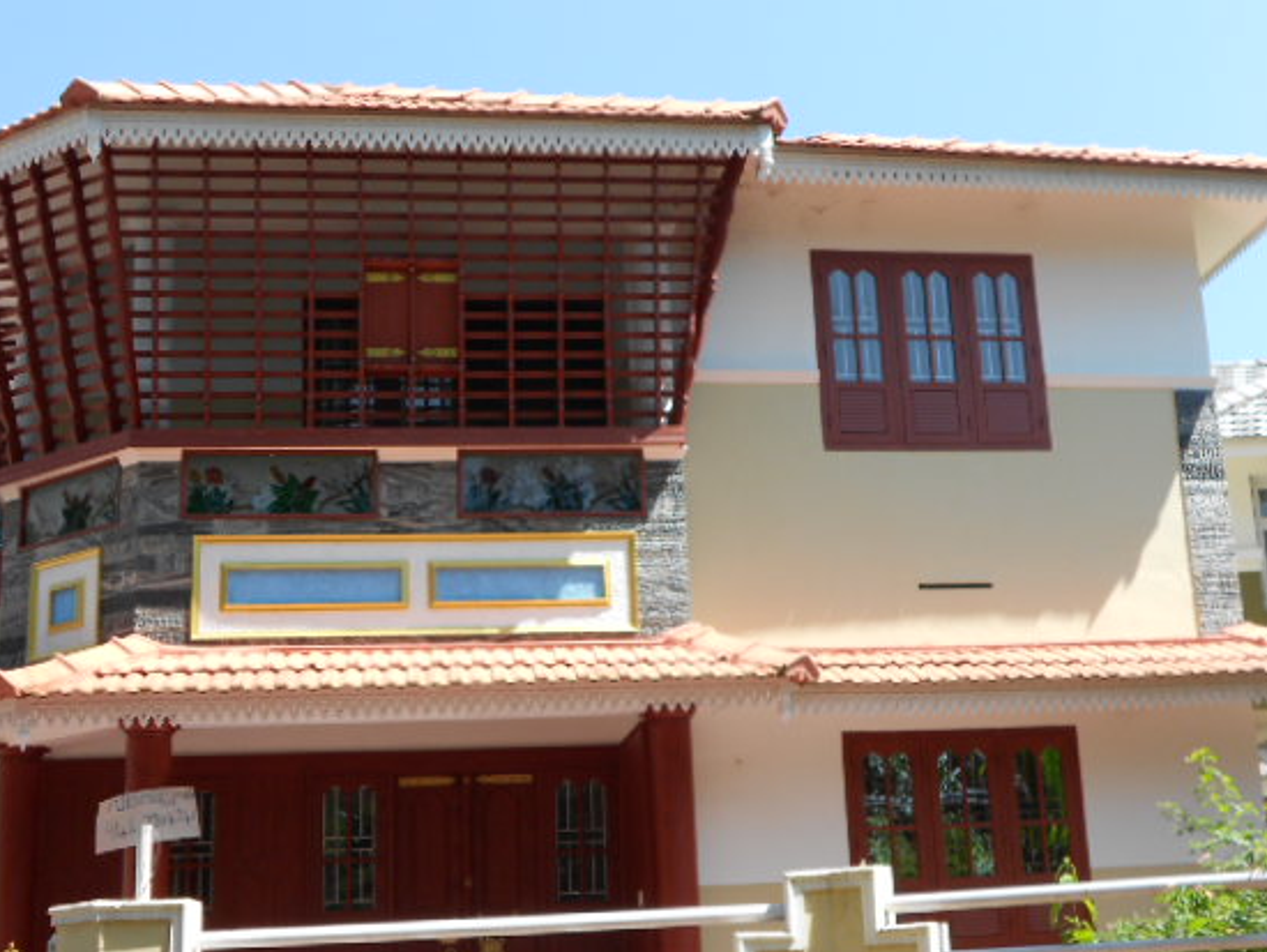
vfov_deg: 29.1
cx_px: 693
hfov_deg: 38.1
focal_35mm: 50
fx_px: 1831
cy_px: 535
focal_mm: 7.9
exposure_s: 1/250
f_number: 4.2
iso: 80
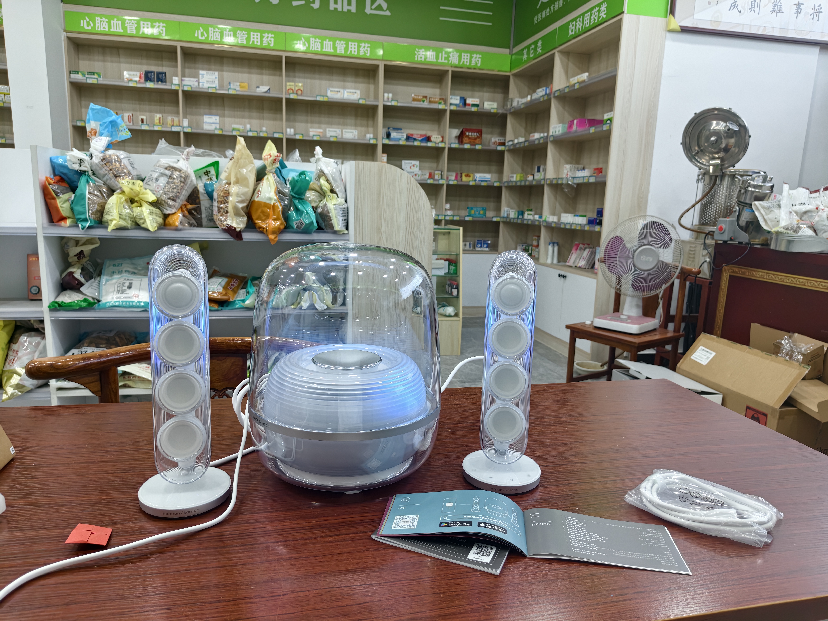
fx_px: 550
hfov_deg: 73.9
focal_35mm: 23
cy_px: 310
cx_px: 414
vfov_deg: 58.9
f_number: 1.88
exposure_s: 1/100
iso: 265
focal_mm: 5.56
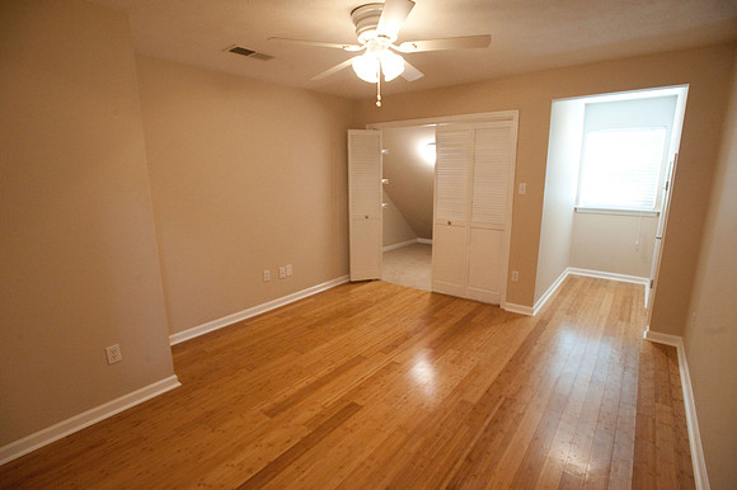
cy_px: 245
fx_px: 348
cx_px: 368
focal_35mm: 17
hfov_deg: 93.3
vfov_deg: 70.4
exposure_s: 1/60
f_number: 5.6
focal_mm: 17
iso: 3200
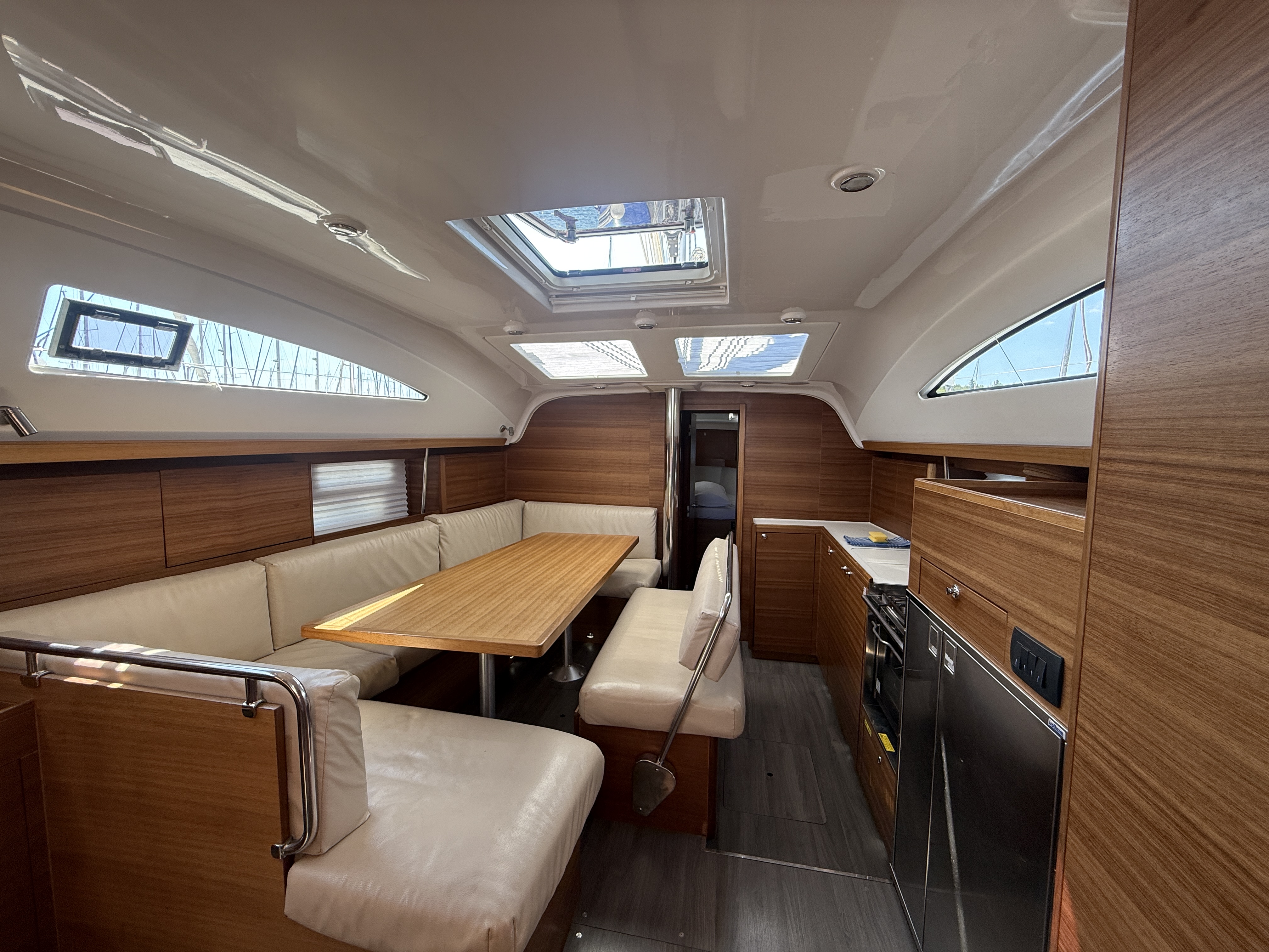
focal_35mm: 14
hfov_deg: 102.1
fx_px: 513
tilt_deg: -3.2
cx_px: 634
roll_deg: -0.2
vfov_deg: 85.7
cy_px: 476
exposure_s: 1/103
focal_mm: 2.22
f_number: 2.2
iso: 64
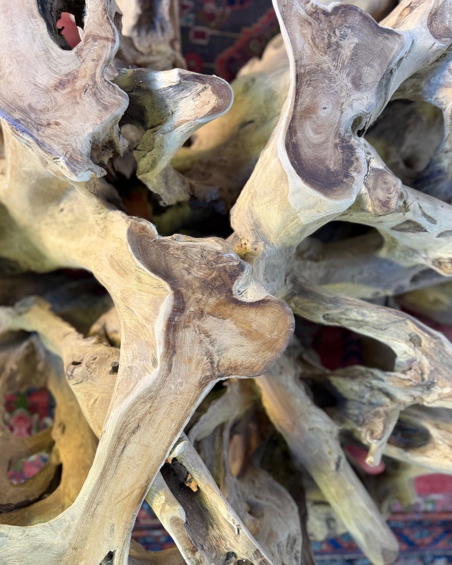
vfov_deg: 60.4
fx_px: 485
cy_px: 278
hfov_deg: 49.9
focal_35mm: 29
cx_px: 240
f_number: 1.78
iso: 200
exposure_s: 1/50
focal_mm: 6.76
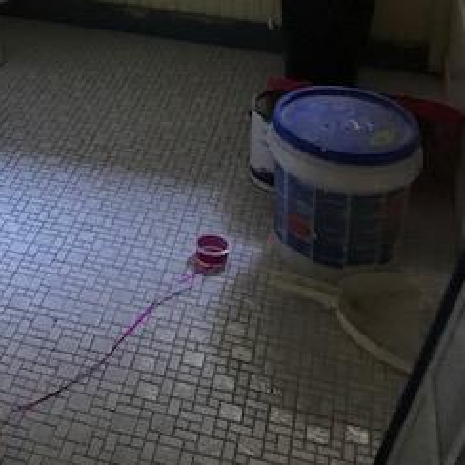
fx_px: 988
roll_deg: -1.3
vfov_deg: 23.7
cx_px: 53
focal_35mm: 65
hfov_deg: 25.7
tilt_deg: -14.0
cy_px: -122
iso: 80
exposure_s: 1/6
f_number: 1.8
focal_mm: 3.99
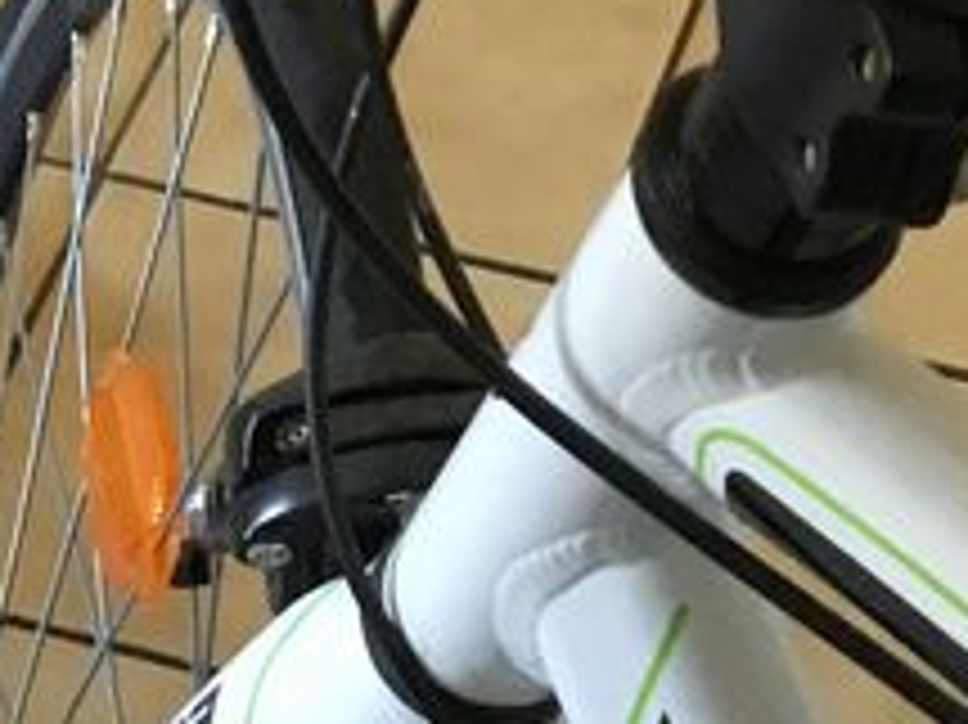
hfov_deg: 13.7
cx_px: 567
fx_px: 4025
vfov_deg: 10.2
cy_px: 40
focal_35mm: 144
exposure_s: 1/17
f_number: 2.4
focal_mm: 3.3
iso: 250
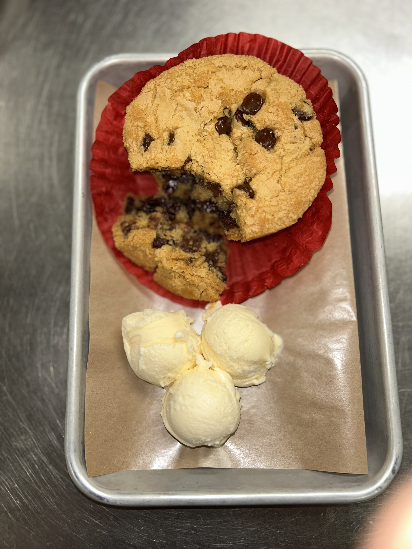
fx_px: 413
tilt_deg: -80.8
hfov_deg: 53.1
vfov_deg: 67.3
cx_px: 206
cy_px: 274
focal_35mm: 26
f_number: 1.5
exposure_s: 1/70
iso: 32
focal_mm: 5.7
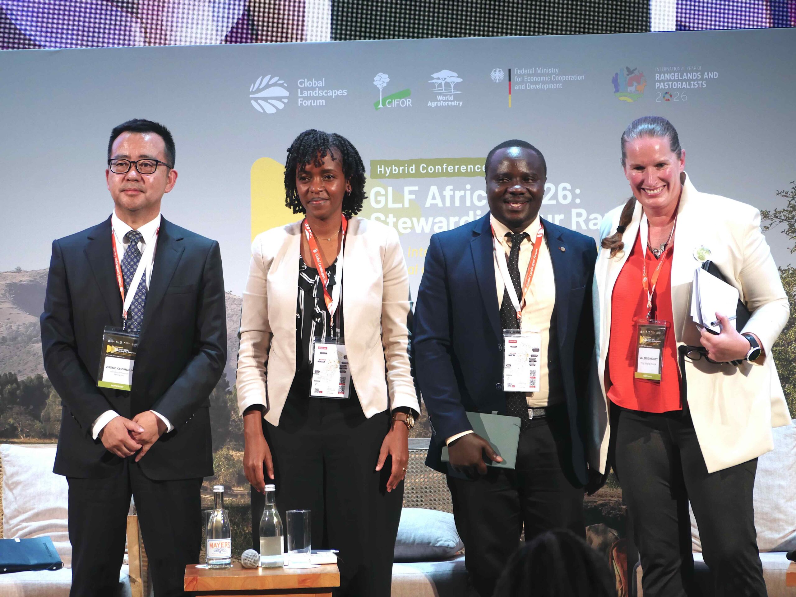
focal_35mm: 156
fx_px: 3587
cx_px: 398
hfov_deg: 12.7
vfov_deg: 9.5
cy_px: 298
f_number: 4.4
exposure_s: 1/200
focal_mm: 78
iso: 800
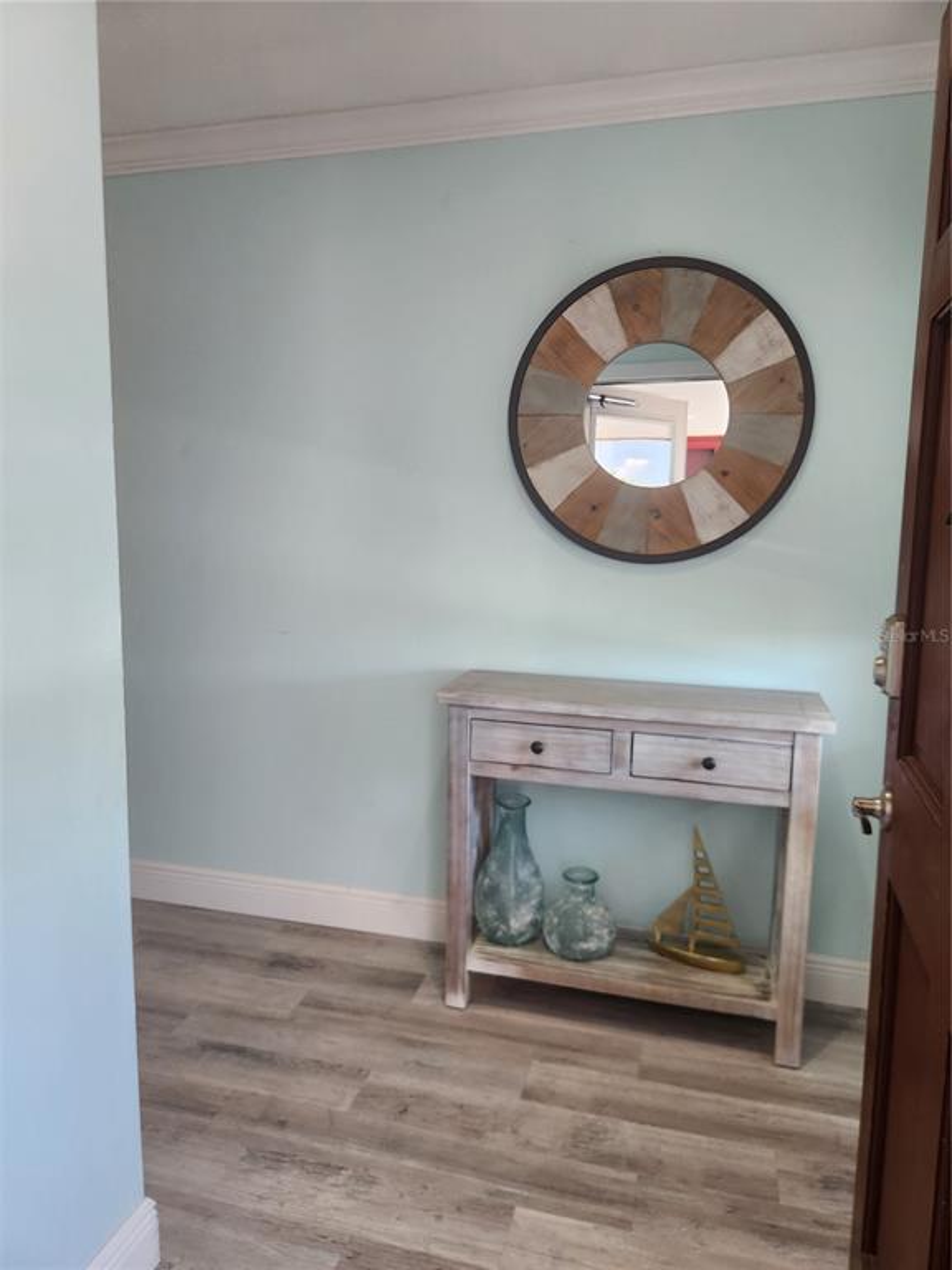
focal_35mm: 23
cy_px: 635
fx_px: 843
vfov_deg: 73.9
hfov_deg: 58.9
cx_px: 476
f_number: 1.8
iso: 125
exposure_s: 1/120
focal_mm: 5.4
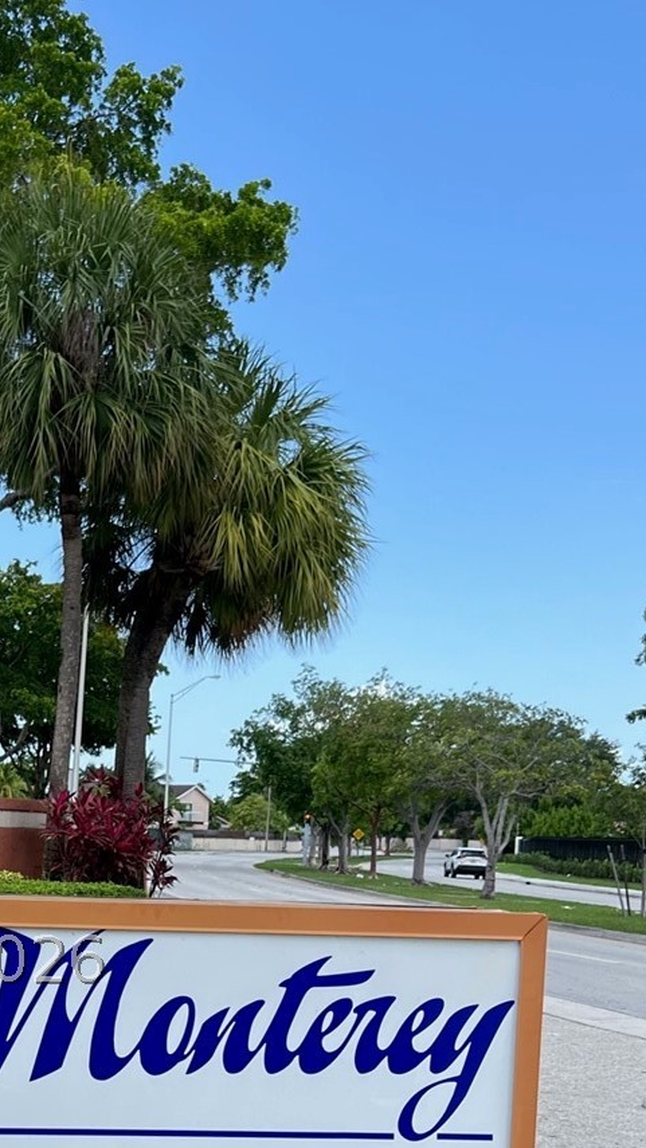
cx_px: 26
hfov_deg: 21.9
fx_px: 1614
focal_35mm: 53
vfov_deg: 37.4
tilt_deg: -3.0
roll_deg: -1.2
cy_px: 960
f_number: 1.5
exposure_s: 1/2513
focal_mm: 5.7
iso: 50
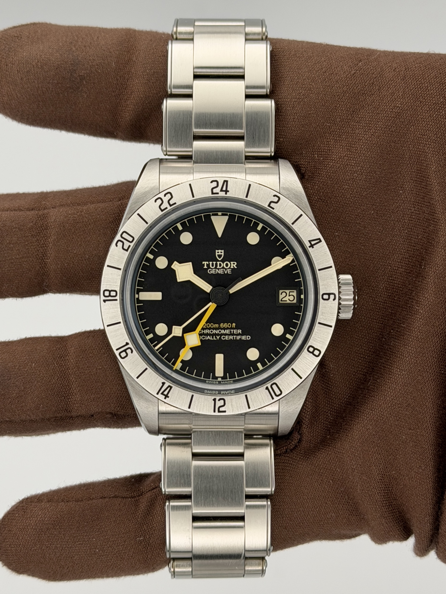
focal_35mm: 48
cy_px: 297
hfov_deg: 30.3
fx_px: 825
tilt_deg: -75.2
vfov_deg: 39.7
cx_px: 223
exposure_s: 1/361
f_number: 1.78
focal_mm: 6.76
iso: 64
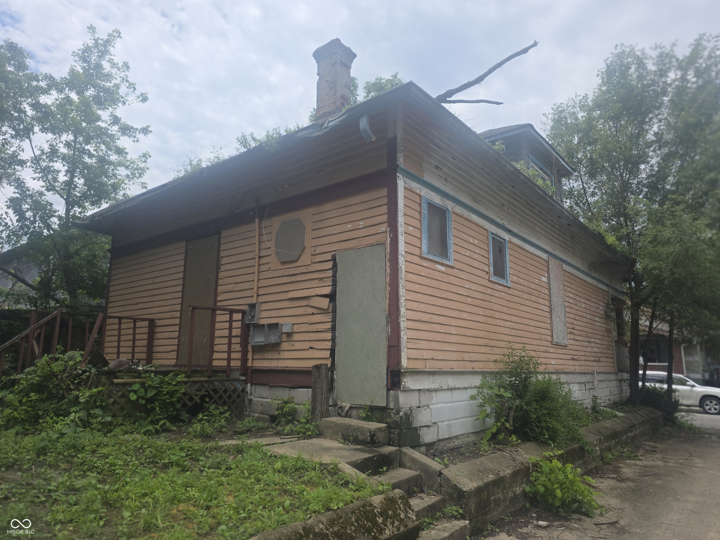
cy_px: 270
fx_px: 478
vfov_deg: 58.9
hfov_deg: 73.9
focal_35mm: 23
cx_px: 360
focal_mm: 6.3
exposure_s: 1/6150
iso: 80
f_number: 1.7
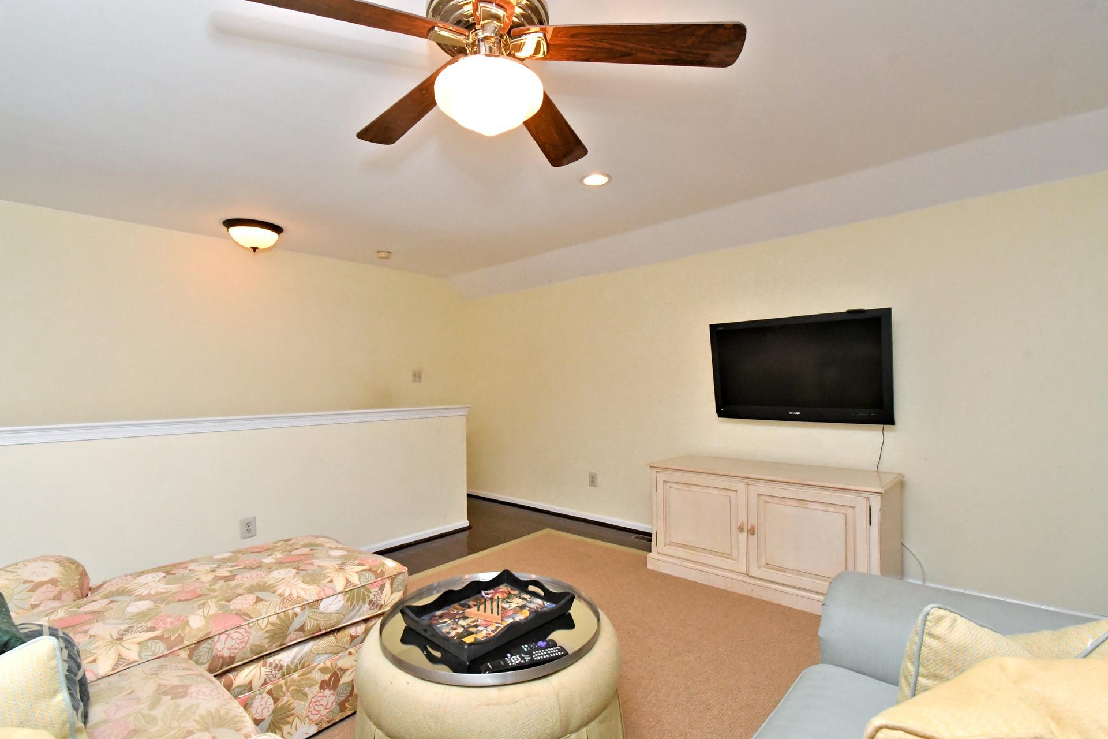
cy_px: 389
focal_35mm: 16
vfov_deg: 73.7
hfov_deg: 96.7
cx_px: 531
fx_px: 492
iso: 4000
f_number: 10
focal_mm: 10
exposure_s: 1/250
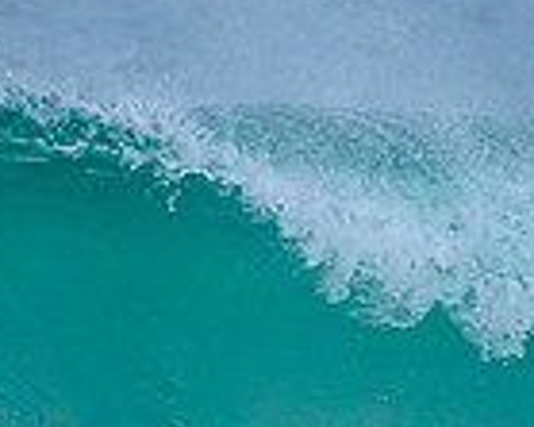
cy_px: 369
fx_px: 37983
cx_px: -459
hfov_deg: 0.8
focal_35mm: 2405
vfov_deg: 0.6
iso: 1600
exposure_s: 1/2000
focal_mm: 500
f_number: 5.6
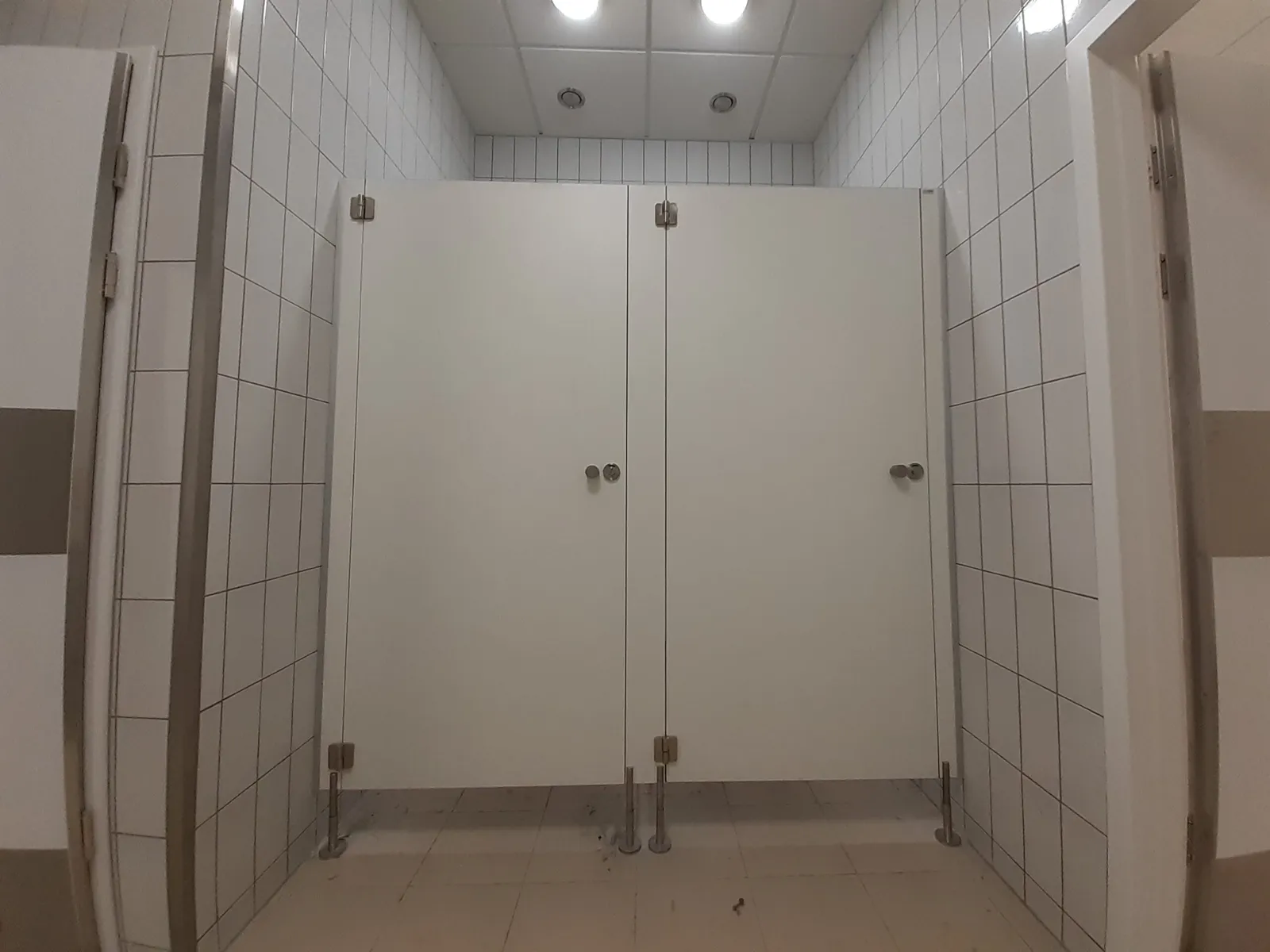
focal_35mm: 13
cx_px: 635
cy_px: 476
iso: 50
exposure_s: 1/40
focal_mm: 1.13
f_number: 2.2
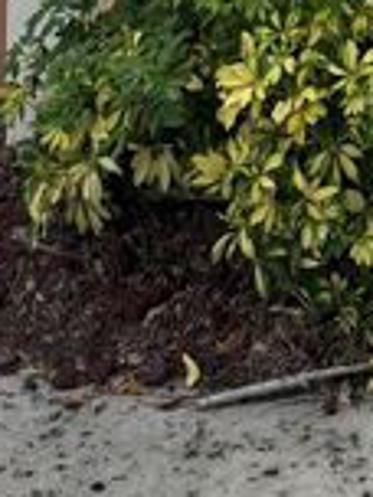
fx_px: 1509
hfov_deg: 13.2
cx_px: 589
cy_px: -502
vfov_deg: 15.1
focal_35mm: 105
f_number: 1.78
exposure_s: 1/1949
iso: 80
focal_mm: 6.76
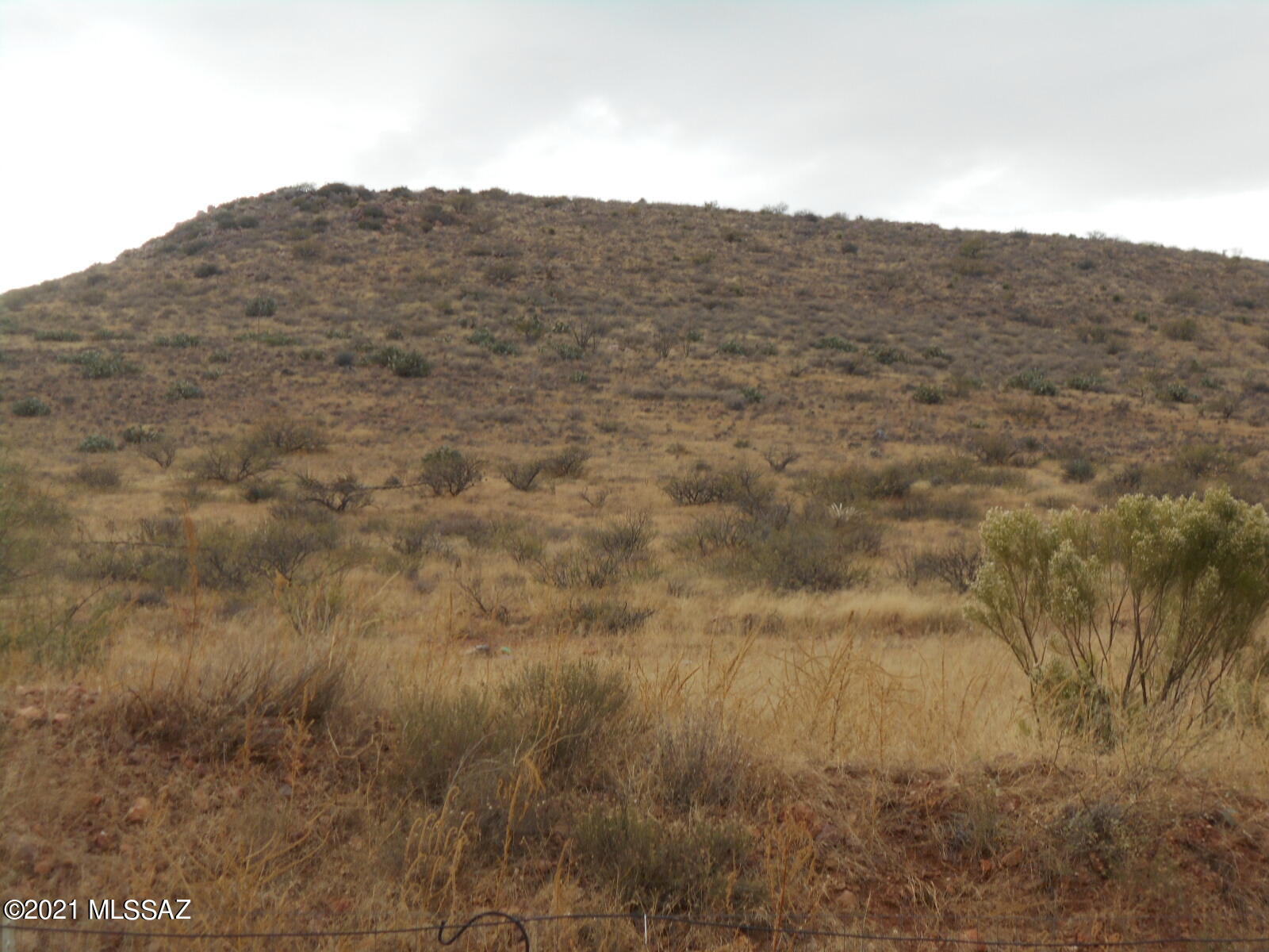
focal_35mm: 75
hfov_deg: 26.0
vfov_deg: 19.6
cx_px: 634
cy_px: 476
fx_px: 2749
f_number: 5.8
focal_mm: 13.5
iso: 80
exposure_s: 1/80
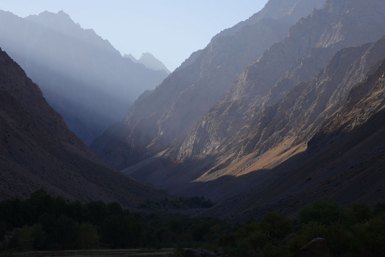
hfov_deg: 21.7
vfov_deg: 14.5
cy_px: 151
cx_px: 190
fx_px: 1005
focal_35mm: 94
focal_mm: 68
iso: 100
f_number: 7.1
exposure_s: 1/250
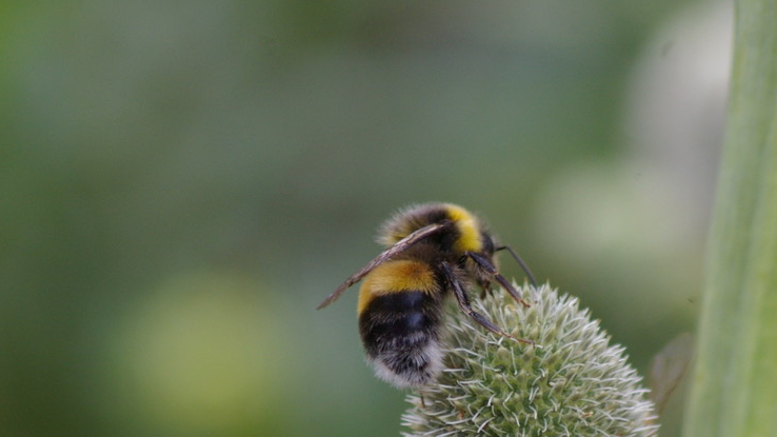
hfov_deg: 4.4
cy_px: 379
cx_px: 524
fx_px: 10095
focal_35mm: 490
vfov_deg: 2.5
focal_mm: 180
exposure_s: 1/250
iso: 400
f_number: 6.7
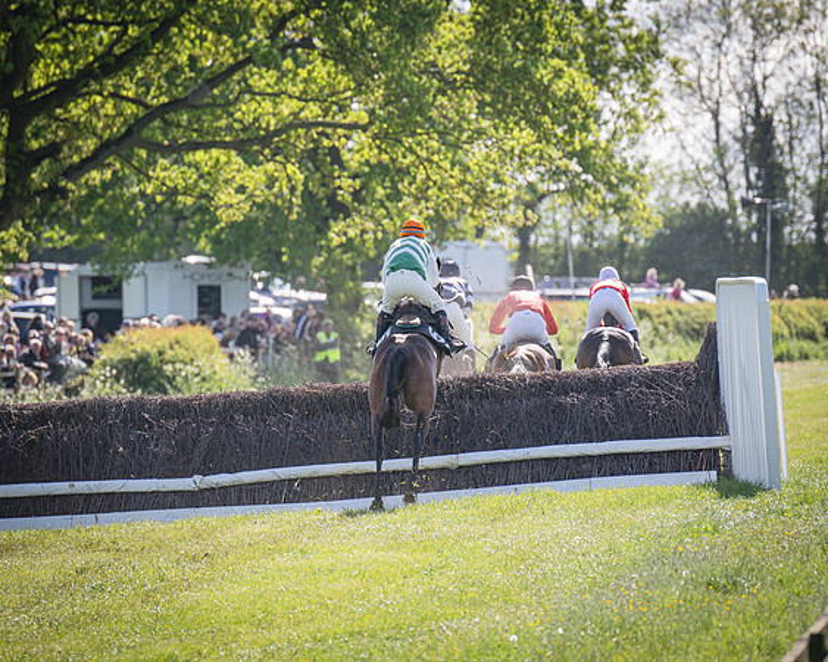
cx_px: 414
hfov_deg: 4.1
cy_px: 331
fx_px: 11592
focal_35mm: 473
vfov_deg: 3.3
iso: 400
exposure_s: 1/2000
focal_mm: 280
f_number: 4
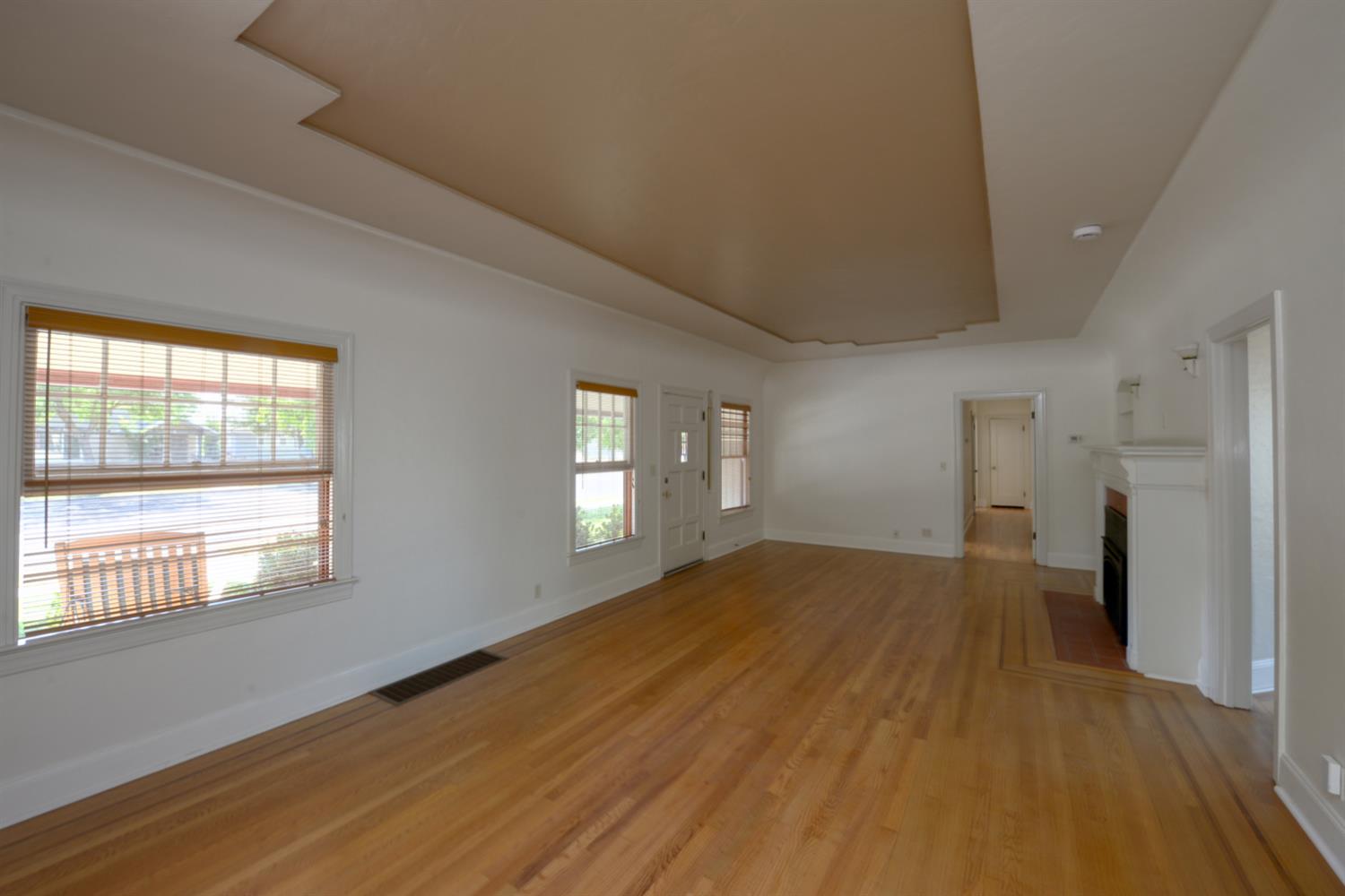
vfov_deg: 81.2
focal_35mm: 14
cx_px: 672
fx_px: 523
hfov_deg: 104.3
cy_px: 448
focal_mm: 14
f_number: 10
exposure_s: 1/15
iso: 400
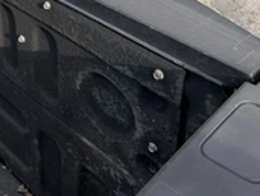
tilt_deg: -26.4
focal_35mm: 56
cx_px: 24
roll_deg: +3.0
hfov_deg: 32.5
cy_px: -30
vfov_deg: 24.1
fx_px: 422
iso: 80
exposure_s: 1/1522
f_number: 1.78
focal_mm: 6.76
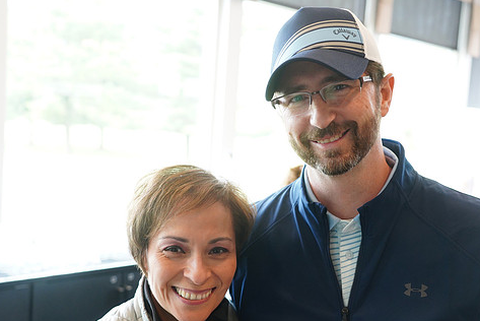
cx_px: 266
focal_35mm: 49
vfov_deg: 27.5
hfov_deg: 40.3
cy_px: 195
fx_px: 654
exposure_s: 1/100
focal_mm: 40
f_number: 4.5
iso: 2500
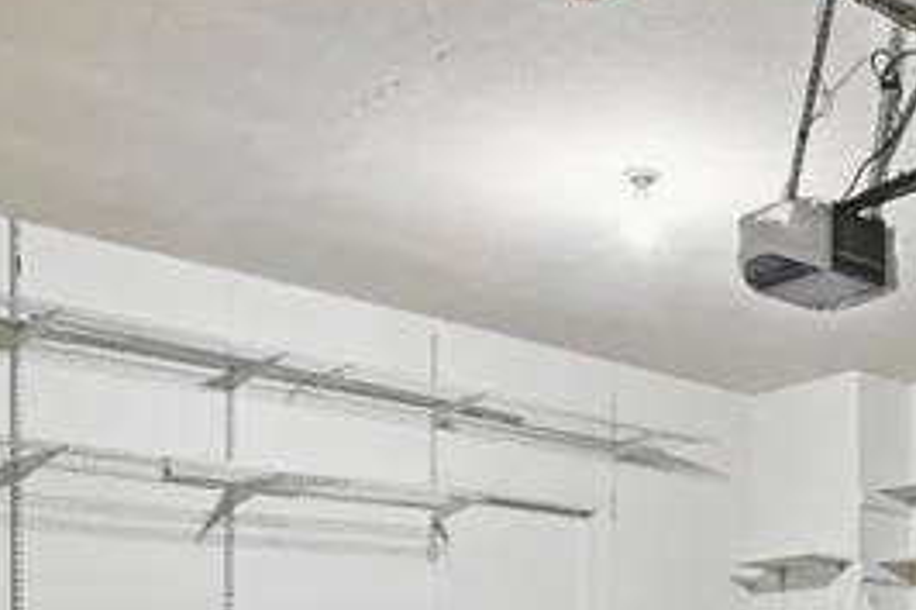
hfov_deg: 34.9
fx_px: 1373
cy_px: 743
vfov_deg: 22.9
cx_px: 813
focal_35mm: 54
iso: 1250
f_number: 9
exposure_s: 1/50
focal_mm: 14
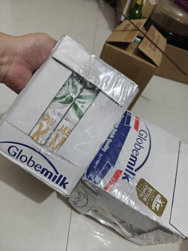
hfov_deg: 58.9
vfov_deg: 73.9
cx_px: 94
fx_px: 167
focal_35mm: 23
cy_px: 126
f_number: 1.6
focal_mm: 6.06
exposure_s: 1/100
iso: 1250
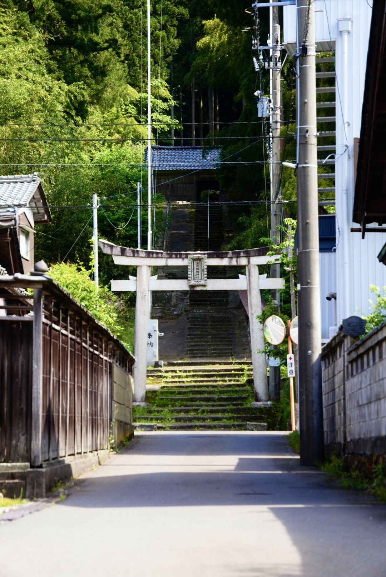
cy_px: 288
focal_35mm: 111
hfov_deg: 12.4
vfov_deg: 18.4
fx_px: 1782
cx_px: 193
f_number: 5
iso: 160
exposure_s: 1/200
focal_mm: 74
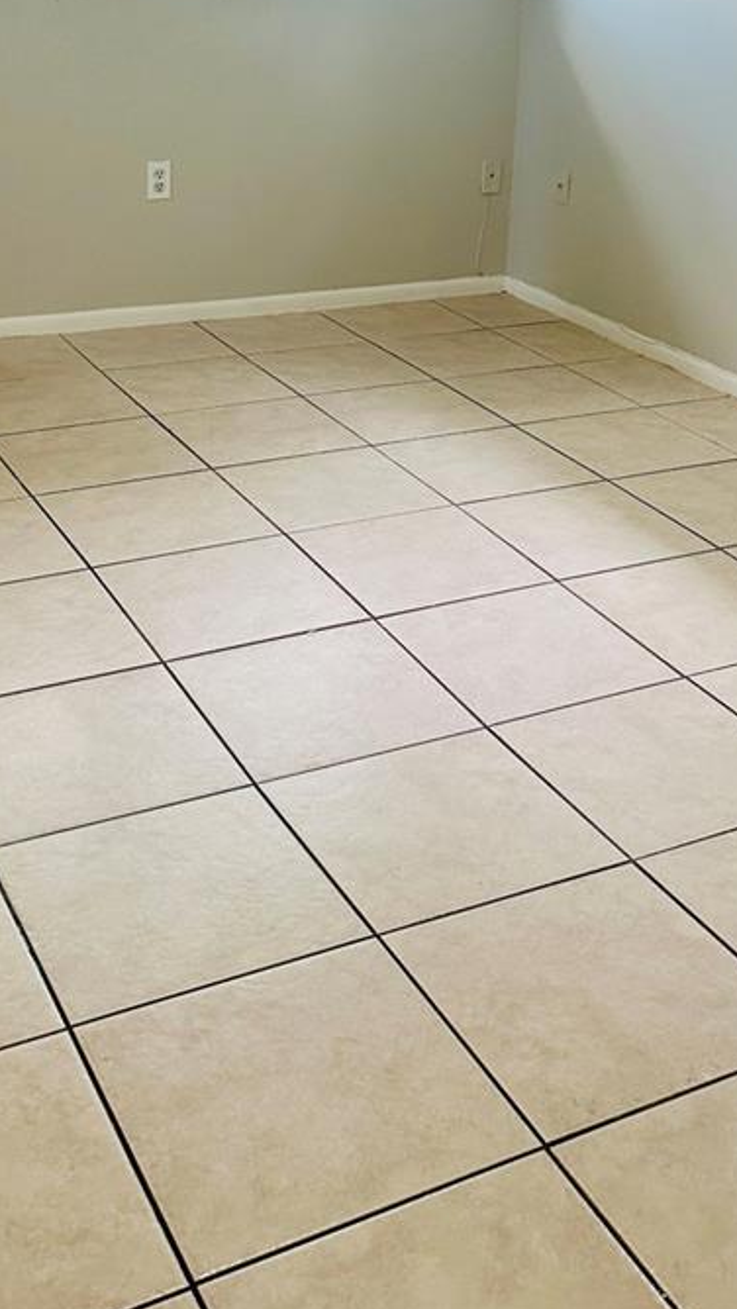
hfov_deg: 25.4
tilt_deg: -8.4
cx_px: 455
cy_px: 143
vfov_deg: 40.6
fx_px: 1632
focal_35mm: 47
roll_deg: -3.8
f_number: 1.78
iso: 160
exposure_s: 1/120
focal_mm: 6.86
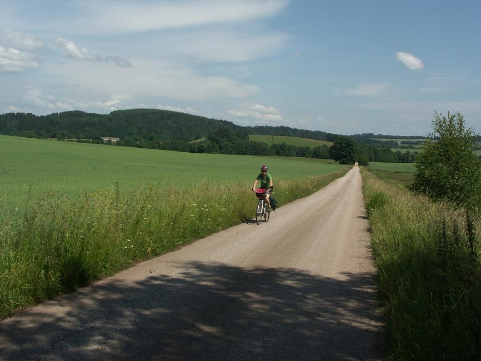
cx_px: 270
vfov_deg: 36.8
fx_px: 542
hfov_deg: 47.7
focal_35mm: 39
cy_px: 159
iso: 64
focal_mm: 8.46
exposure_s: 1/400
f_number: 8
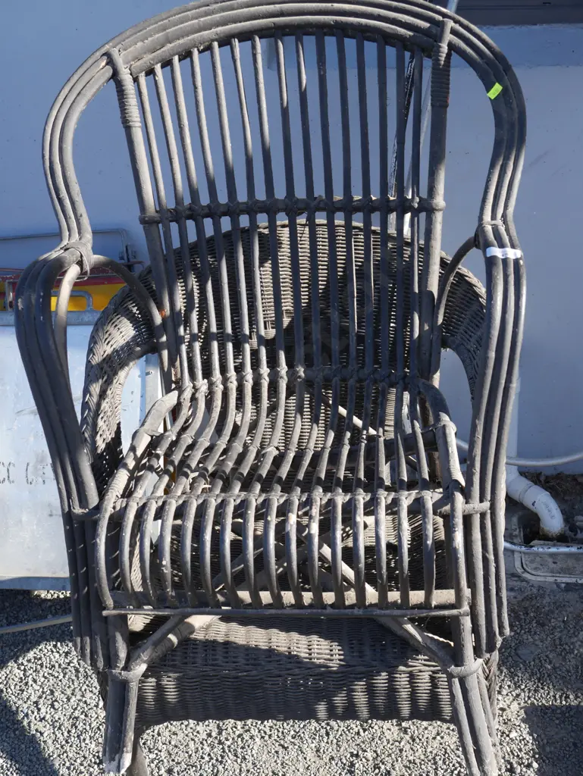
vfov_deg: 38.2
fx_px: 1122
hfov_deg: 29.1
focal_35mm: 50
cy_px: 388
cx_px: 292
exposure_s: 1/125
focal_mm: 25
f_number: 6.3
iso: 200
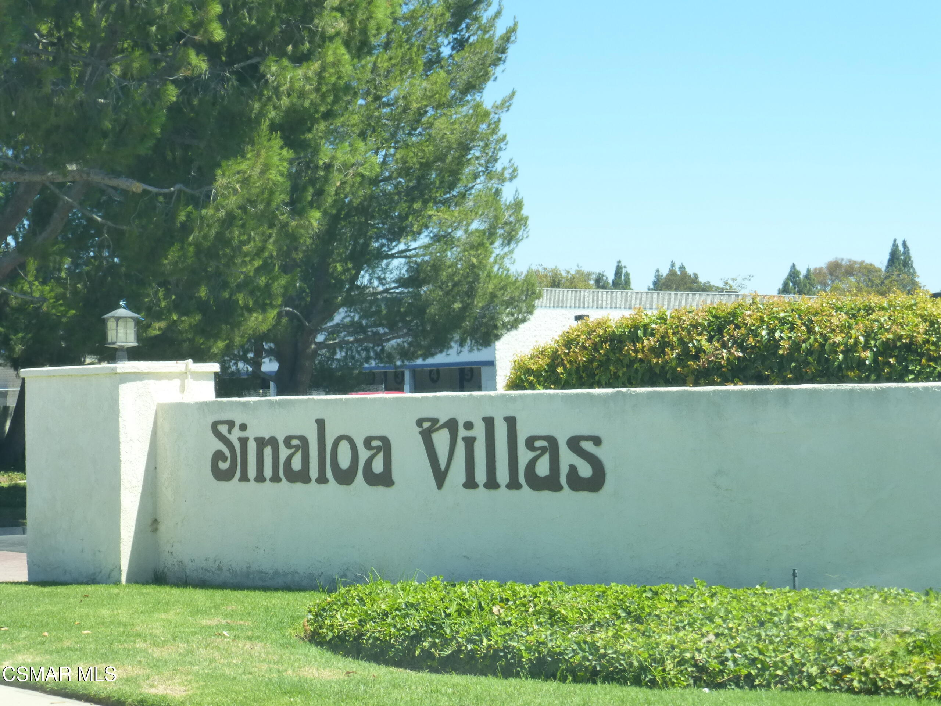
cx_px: 470
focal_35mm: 74
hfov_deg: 26.3
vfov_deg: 19.9
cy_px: 353
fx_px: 2012
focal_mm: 12.5
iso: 160
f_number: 5
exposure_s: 1/250
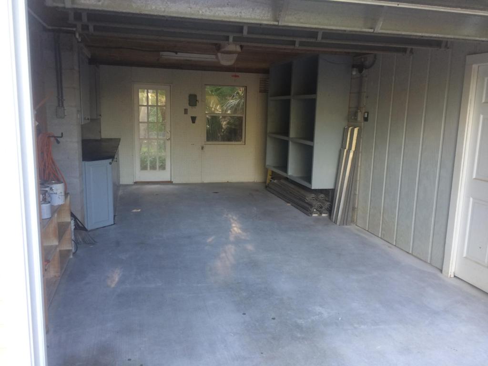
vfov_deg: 48.2
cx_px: 244
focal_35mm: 29
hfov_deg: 61.7
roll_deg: -2.2
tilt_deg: -11.0
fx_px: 409
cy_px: 183
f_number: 2.2
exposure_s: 1/30
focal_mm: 4.15
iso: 50
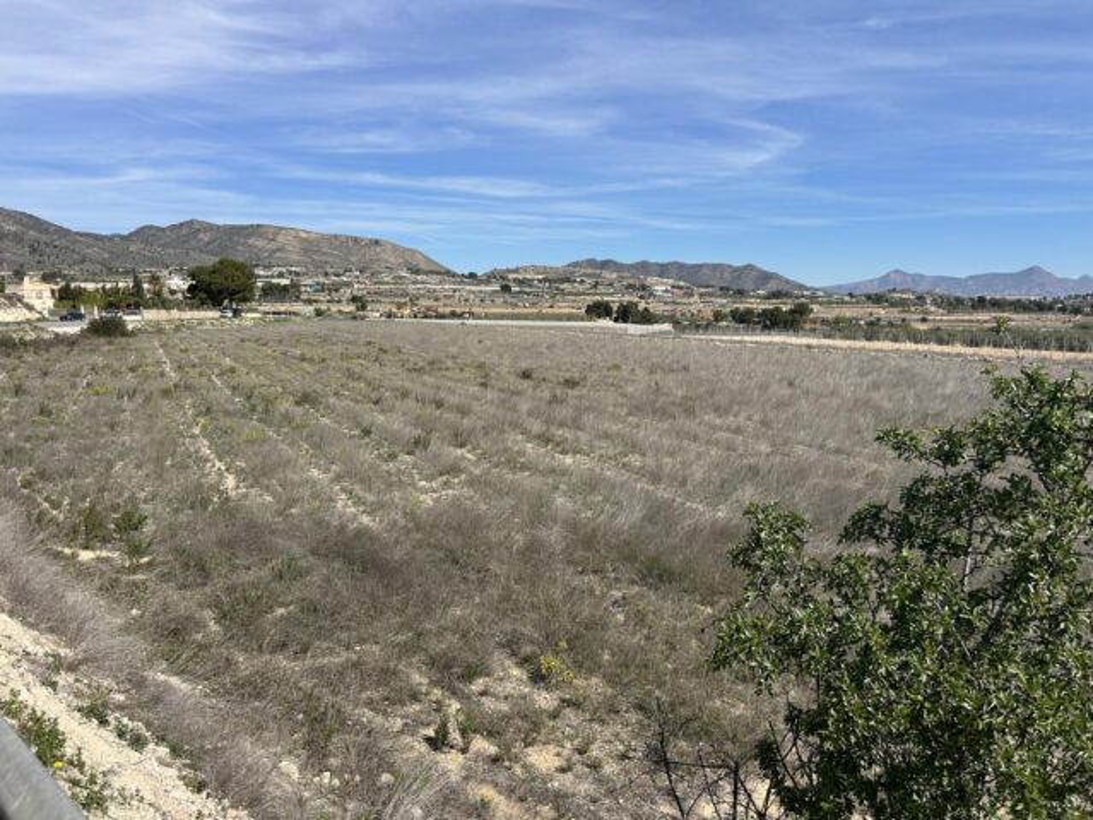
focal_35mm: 26
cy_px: 410
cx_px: 546
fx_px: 821
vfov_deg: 53.0
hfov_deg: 67.3
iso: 50
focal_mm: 5.7
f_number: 1.5
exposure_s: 1/5319
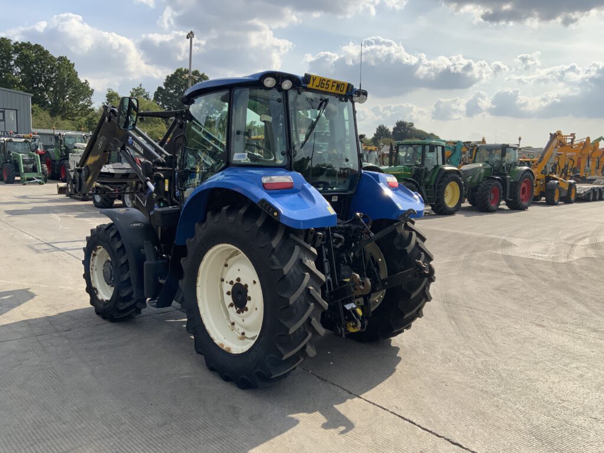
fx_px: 506
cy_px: 226
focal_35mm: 29
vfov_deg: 48.2
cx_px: 302
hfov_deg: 61.7
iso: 20
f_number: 1.8
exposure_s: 1/2058
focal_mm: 3
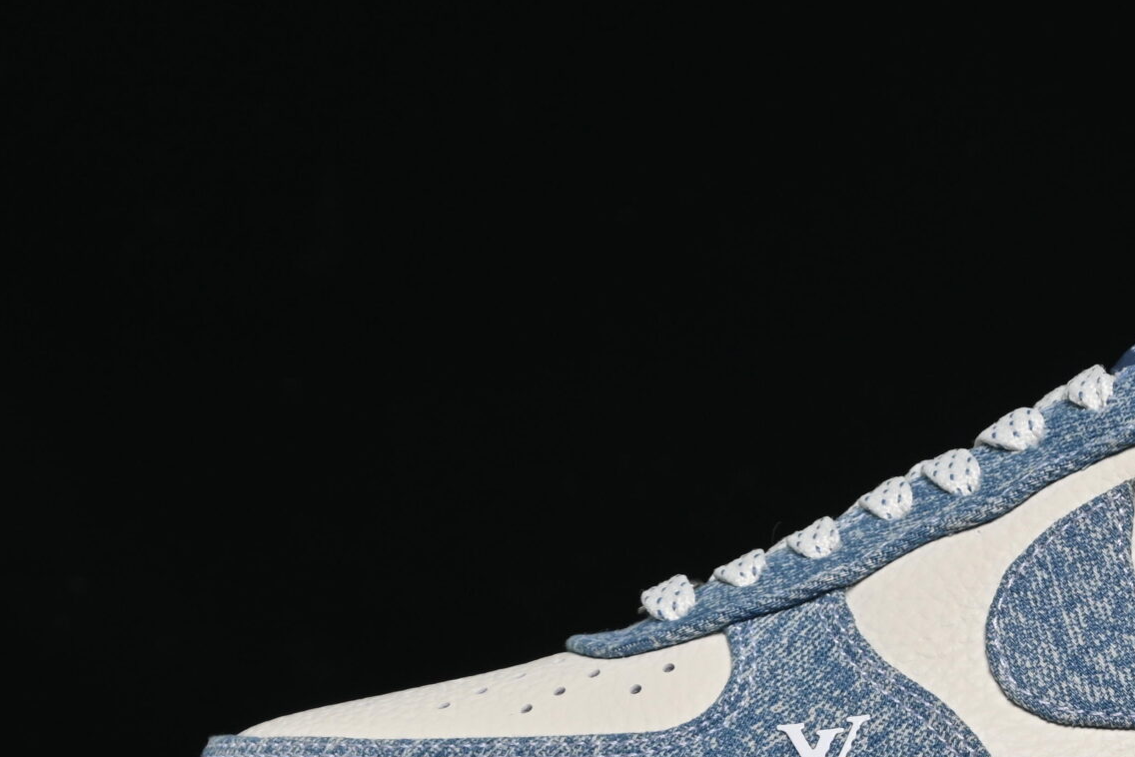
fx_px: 5329
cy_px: 538
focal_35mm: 169
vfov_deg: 8.1
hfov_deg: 12.1
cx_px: 1030
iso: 160
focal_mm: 50
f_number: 7.1
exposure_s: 1/80
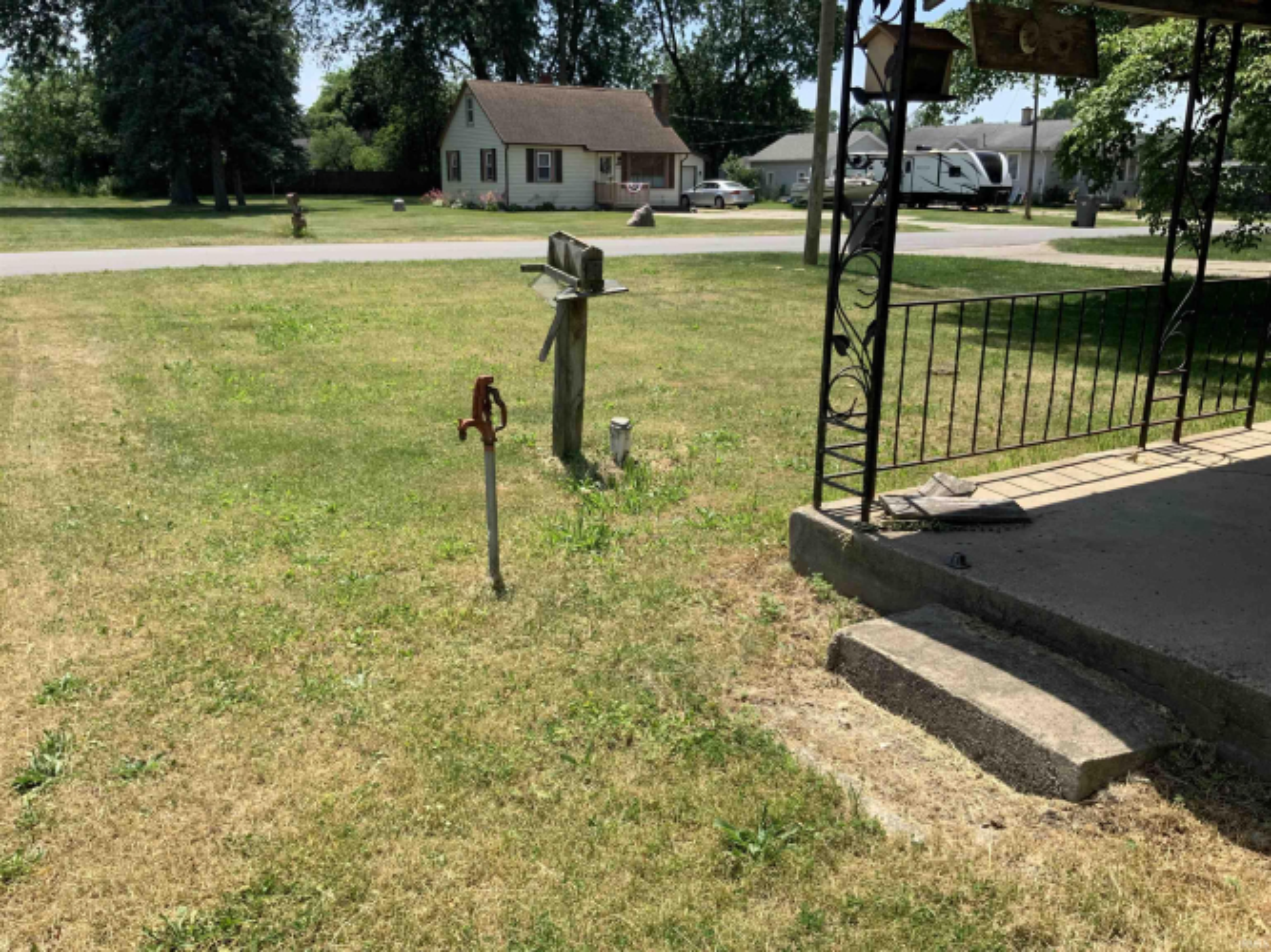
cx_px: 636
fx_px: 1065
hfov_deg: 61.7
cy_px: 476
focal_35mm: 29
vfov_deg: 48.2
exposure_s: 1/1221
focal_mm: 3
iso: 16
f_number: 1.8
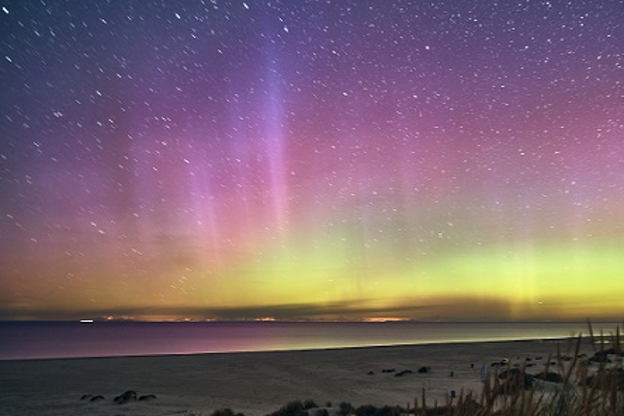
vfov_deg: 47.7
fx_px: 468
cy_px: 249
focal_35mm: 27
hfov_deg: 65.9
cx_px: 406
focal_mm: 13
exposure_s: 120
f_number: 1.8
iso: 320
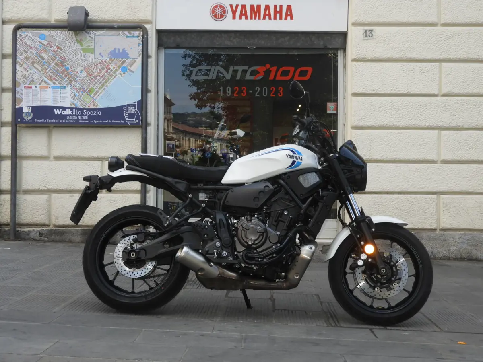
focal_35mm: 50
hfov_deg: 38.2
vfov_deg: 29.1
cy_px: 181
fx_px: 698
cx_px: 242
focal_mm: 9
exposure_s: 1/250
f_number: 4
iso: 100
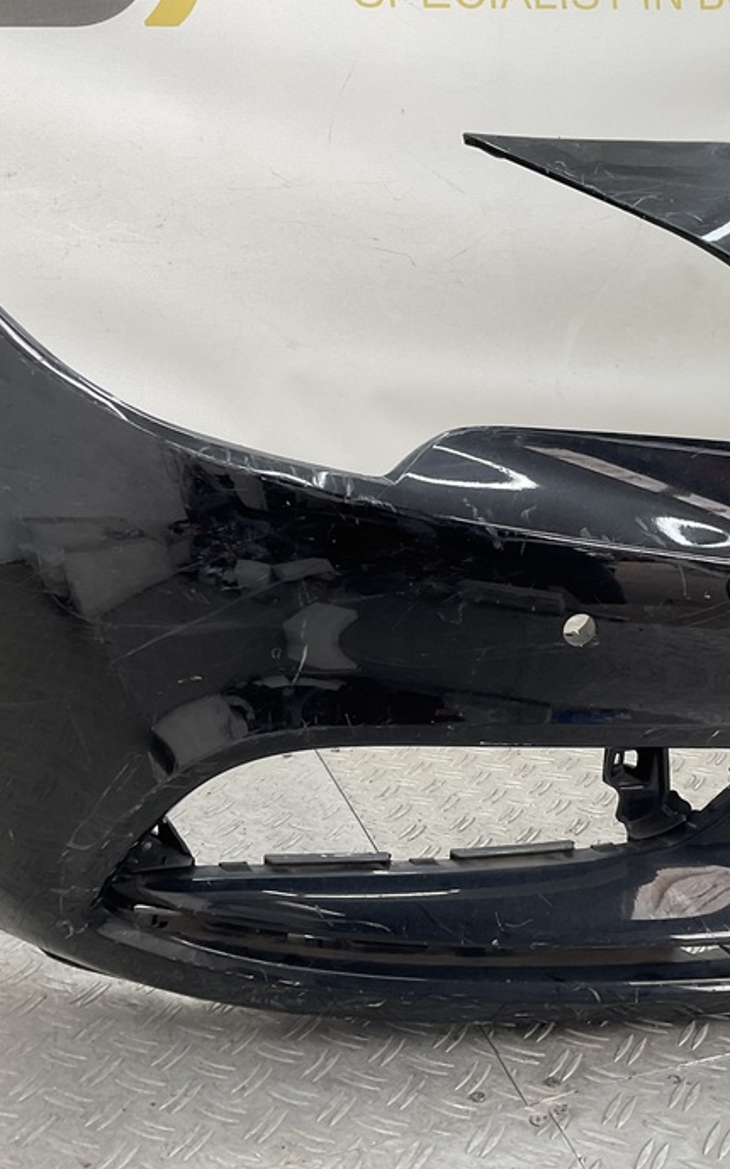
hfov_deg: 28.3
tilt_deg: -18.6
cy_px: 599
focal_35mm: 45
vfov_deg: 44.4
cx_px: 513
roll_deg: -0.7
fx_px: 1434
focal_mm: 3
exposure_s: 1/120
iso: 32
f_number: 1.8
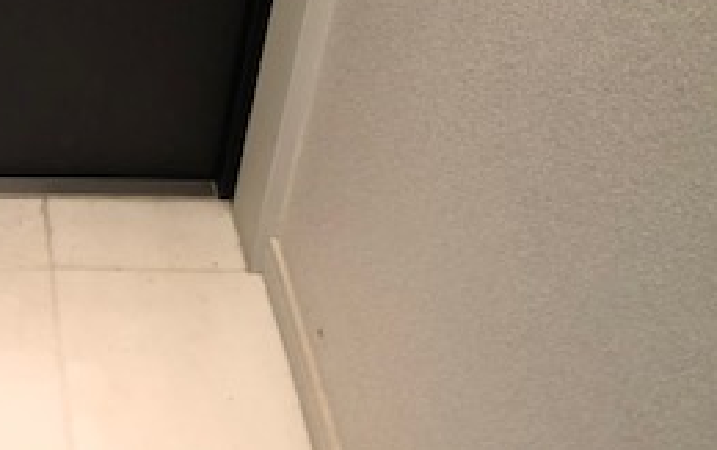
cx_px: -25
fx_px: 1428
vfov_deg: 17.9
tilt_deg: -39.3
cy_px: 179
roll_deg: +0.0
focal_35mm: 73
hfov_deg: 26.5
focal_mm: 3.99
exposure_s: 1/17
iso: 64
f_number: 1.8
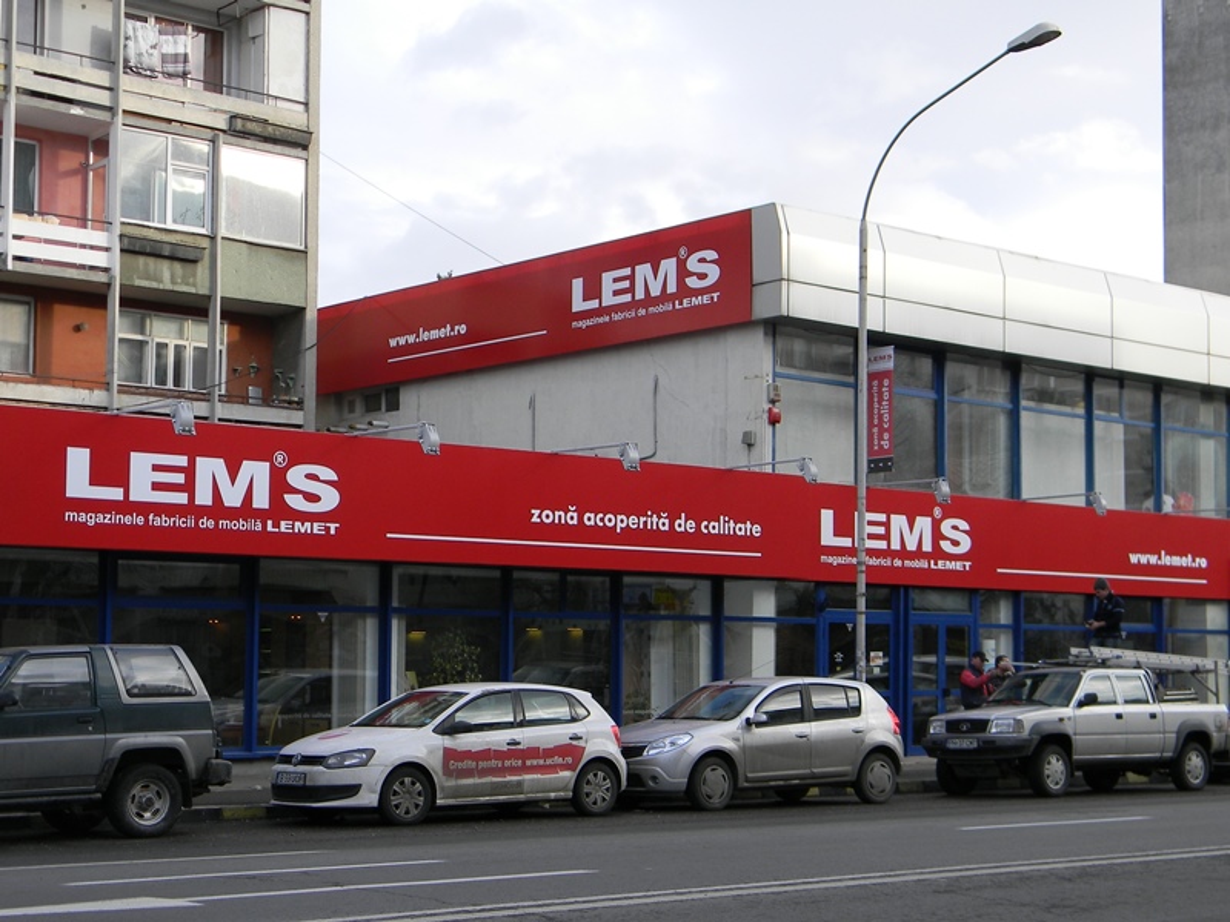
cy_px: 461
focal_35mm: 47
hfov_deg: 40.4
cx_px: 615
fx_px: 1670
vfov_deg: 30.9
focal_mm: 8.6
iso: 80
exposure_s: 1/153
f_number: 3.9
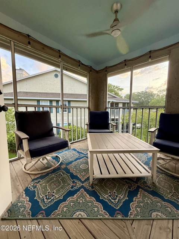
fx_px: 97
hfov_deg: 85.7
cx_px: 90
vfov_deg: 102.1
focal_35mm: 14
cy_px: 120
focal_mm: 2.22
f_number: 2.2
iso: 250
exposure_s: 1/120
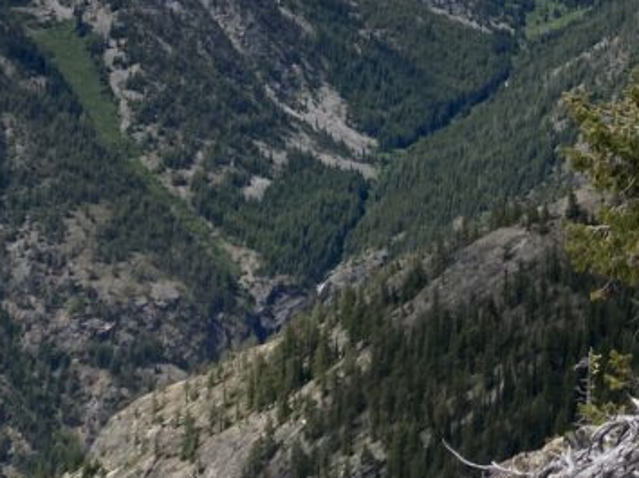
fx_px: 1494
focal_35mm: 81
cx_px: 908
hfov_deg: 21.1
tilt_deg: +5.7
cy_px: -188
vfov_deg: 16.9
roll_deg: -1.4
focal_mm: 3.99
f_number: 1.8
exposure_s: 1/3003
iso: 20
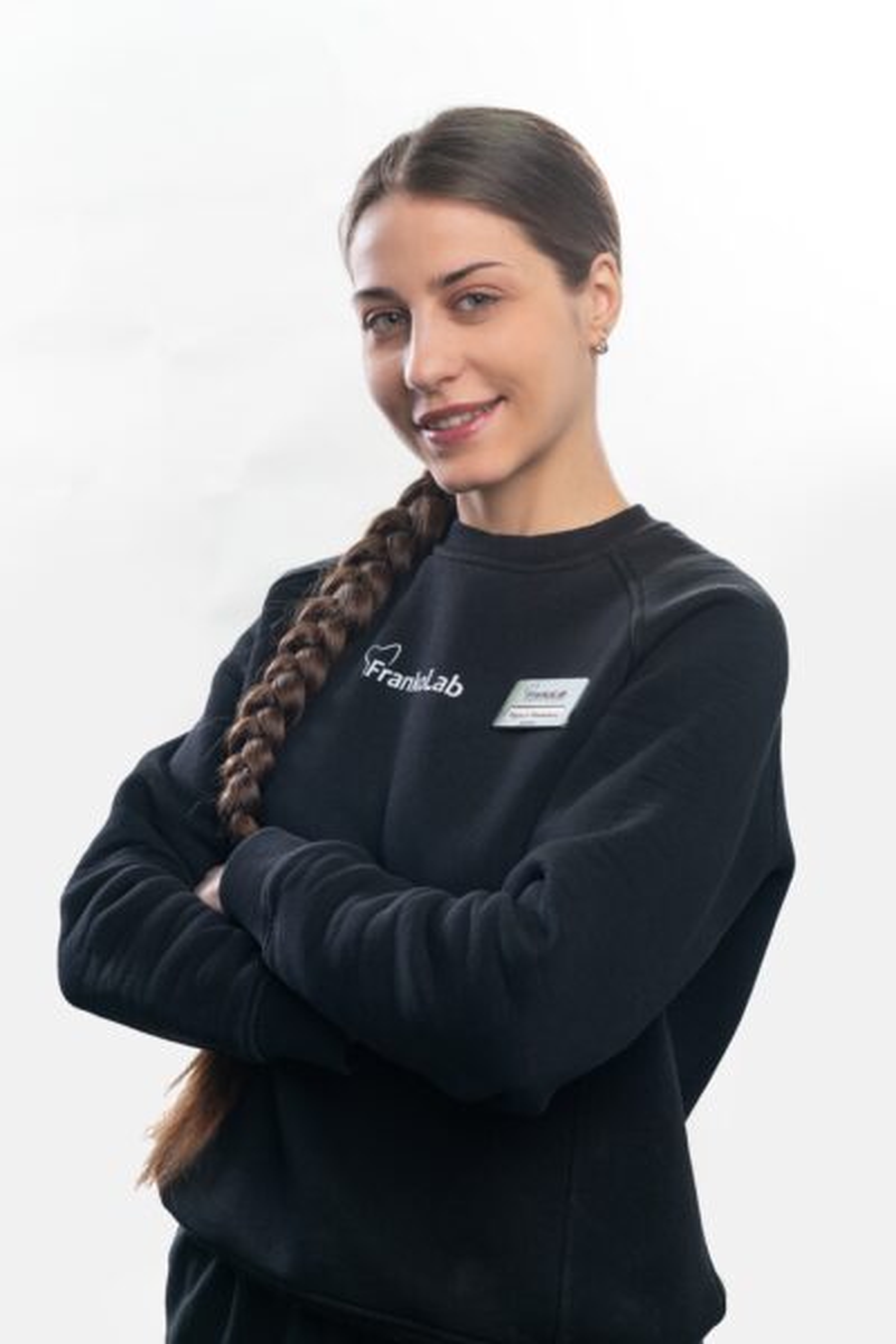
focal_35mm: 64
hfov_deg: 21.2
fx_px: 2389
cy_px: 672
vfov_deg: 31.4
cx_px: 448
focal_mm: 64
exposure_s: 1/125
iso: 640
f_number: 5.6
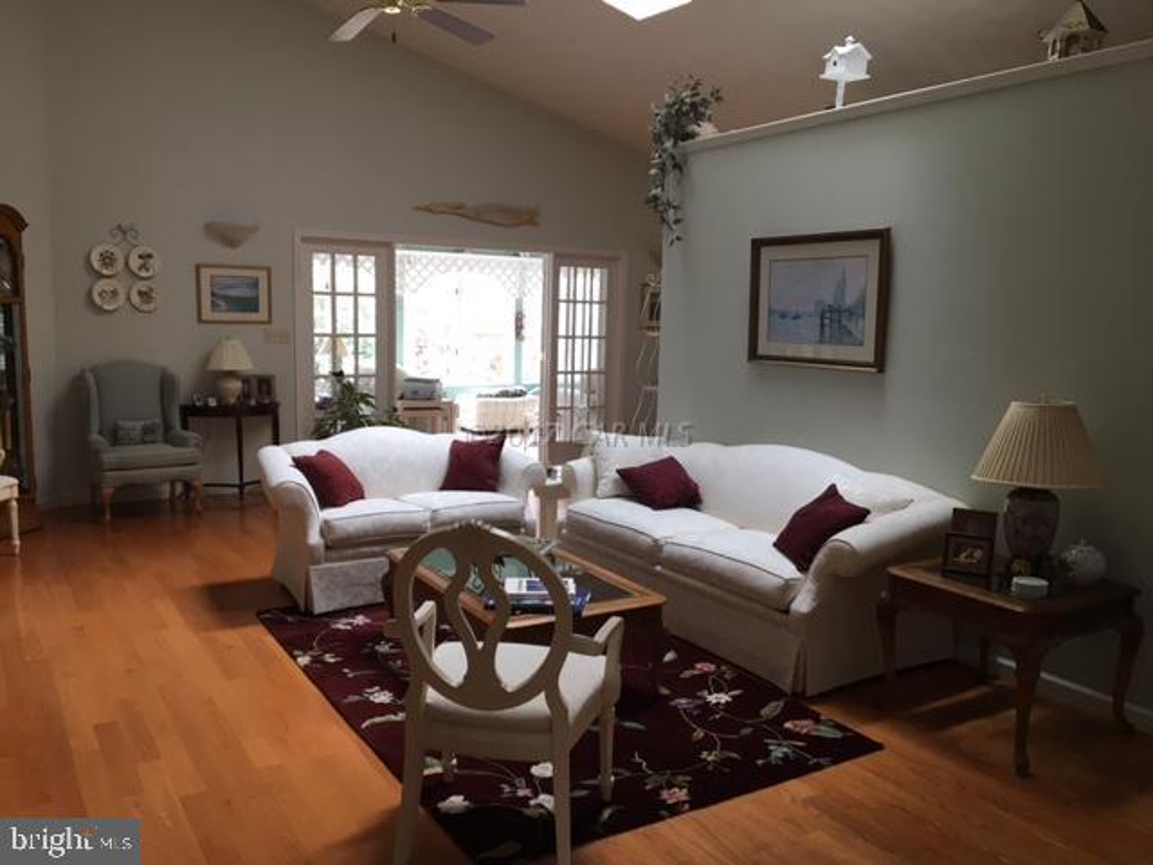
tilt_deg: -6.1
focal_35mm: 29
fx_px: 966
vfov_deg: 48.2
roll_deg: -1.3
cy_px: 432
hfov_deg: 61.7
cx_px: 576
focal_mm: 4.15
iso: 50
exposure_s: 1/30
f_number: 2.2
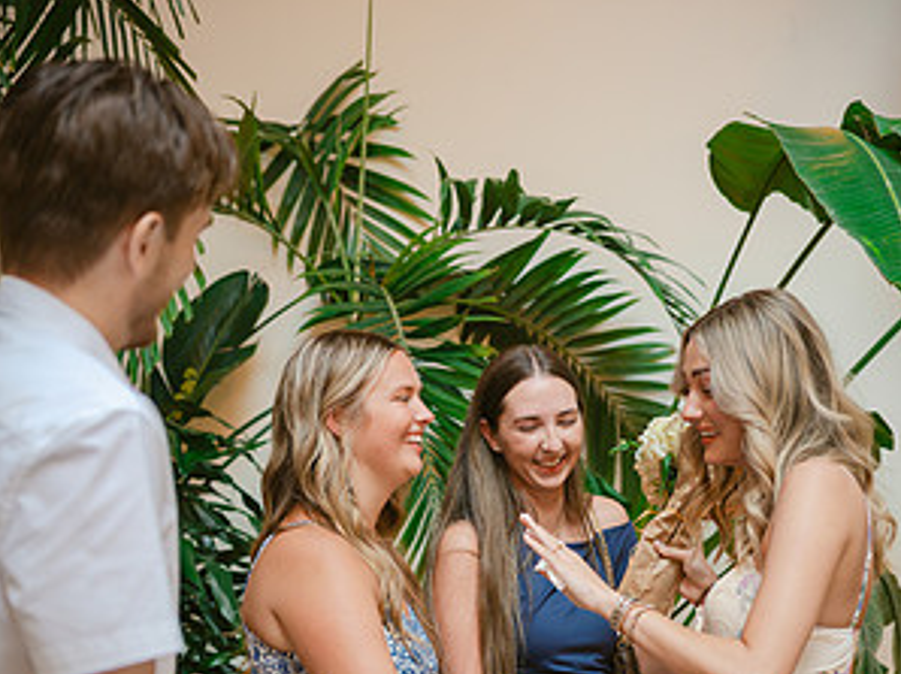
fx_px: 2003
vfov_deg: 18.7
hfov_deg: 25.4
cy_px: 626
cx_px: 450
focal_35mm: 77
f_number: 2.8
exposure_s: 1/250
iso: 1000
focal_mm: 53
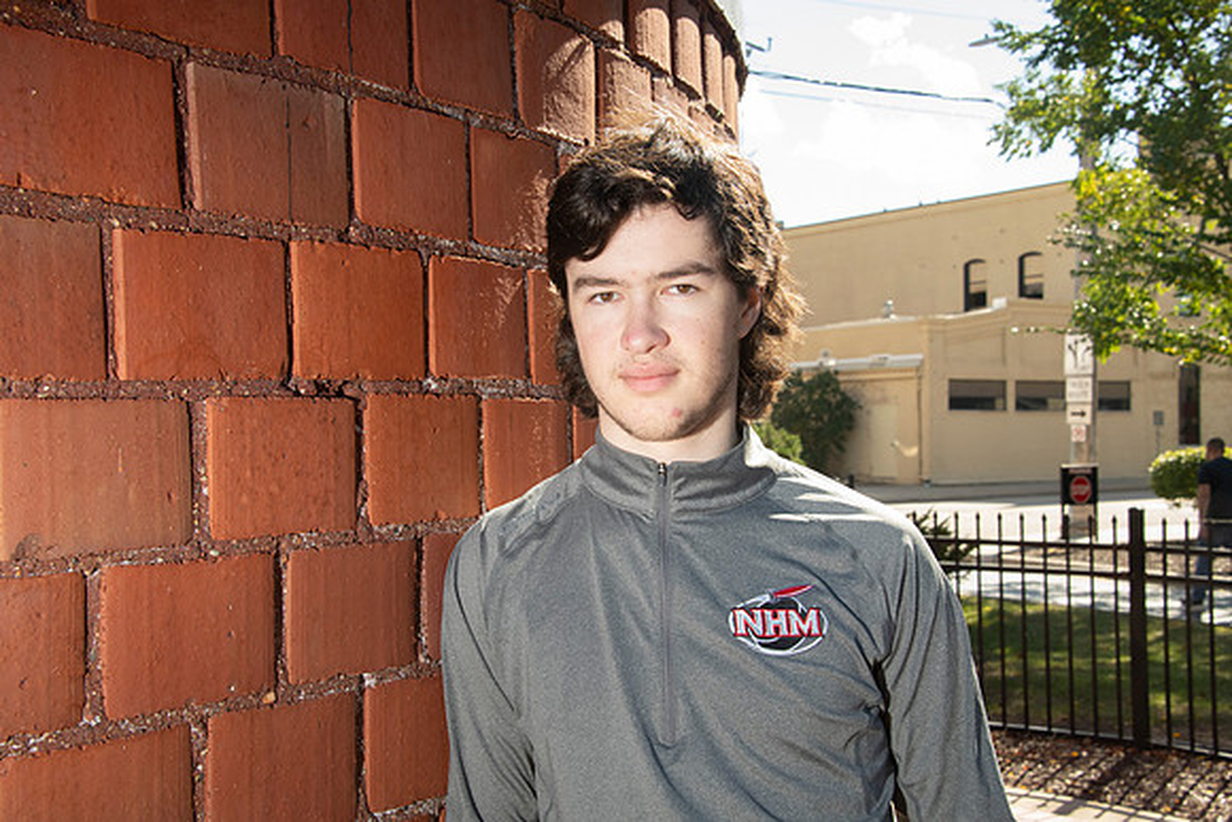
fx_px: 1780
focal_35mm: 52
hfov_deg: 38.2
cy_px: 411
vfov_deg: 26.0
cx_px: 616
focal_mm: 52
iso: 800
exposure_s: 1/160
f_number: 13
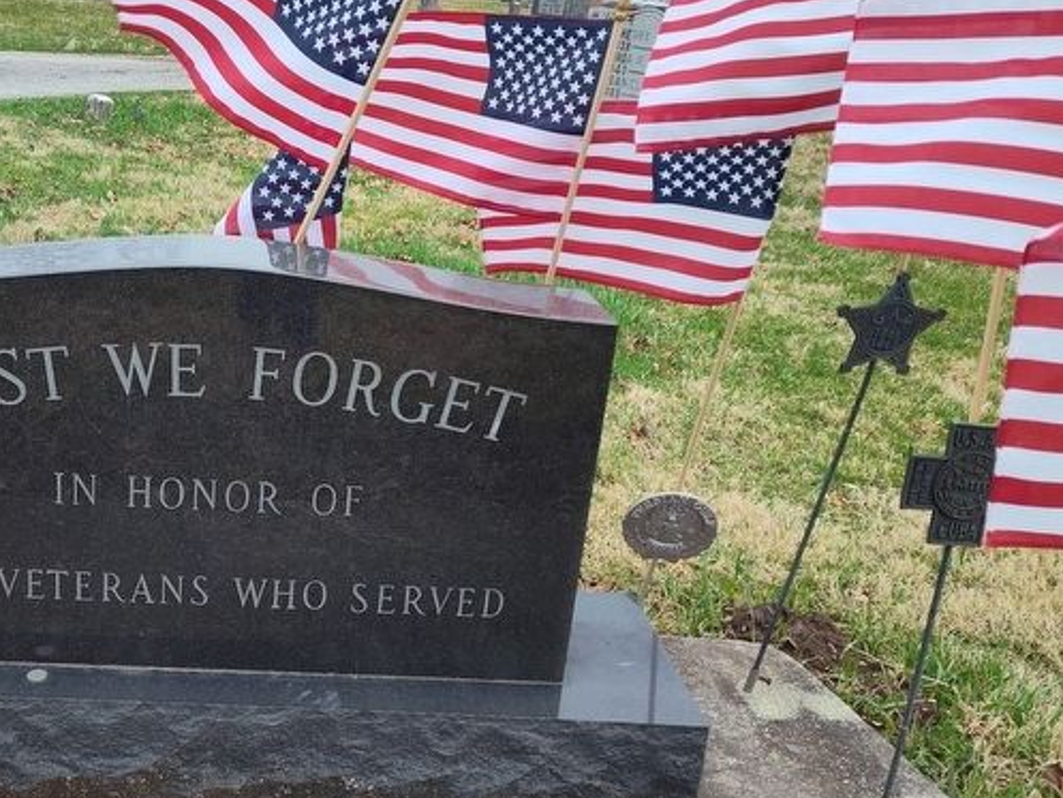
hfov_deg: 48.5
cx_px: 289
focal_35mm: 37
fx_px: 1136
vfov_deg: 38.6
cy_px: 359
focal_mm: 5.56
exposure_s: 1/268
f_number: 1.8
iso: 100
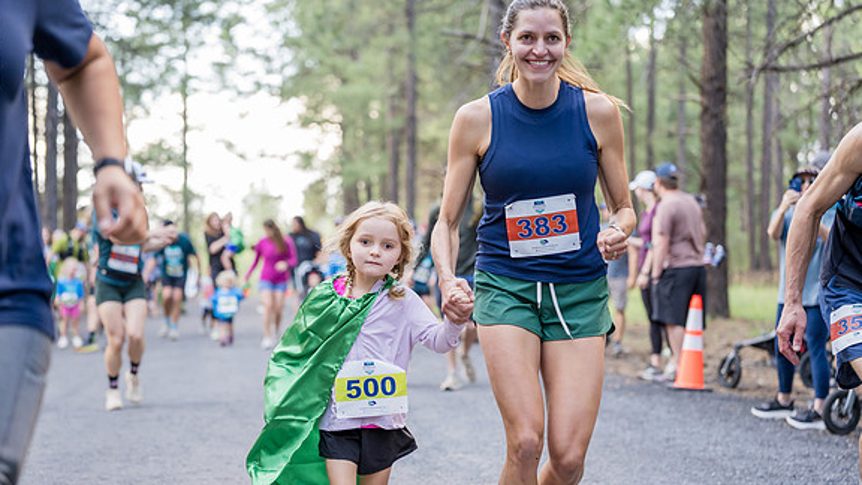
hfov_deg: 26.2
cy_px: 281
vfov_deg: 14.9
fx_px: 1851
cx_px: 393
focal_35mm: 81
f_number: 2.8
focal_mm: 70
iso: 1250
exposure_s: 1/500
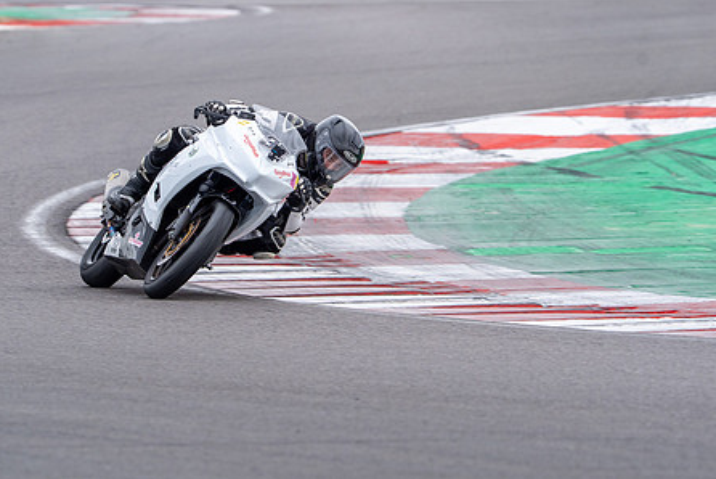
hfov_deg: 4.2
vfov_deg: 2.8
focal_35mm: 496
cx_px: 296
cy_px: 170
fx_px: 9871
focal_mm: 381
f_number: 7.1
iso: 800
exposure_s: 1/400
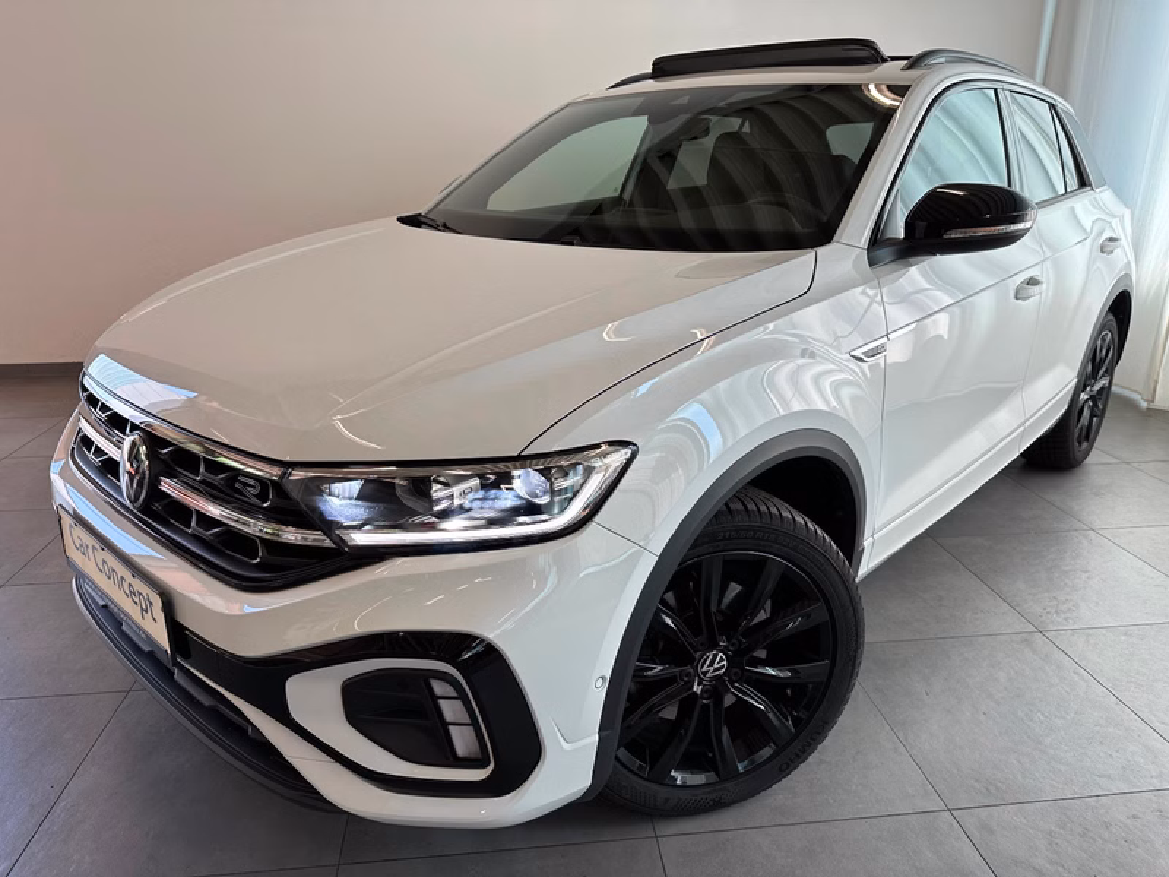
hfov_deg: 71.6
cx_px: 584
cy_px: 438
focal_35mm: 24
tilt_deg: -19.5
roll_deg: +0.3
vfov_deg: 56.8
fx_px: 810
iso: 64
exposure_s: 1/160
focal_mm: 6.86
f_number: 1.78
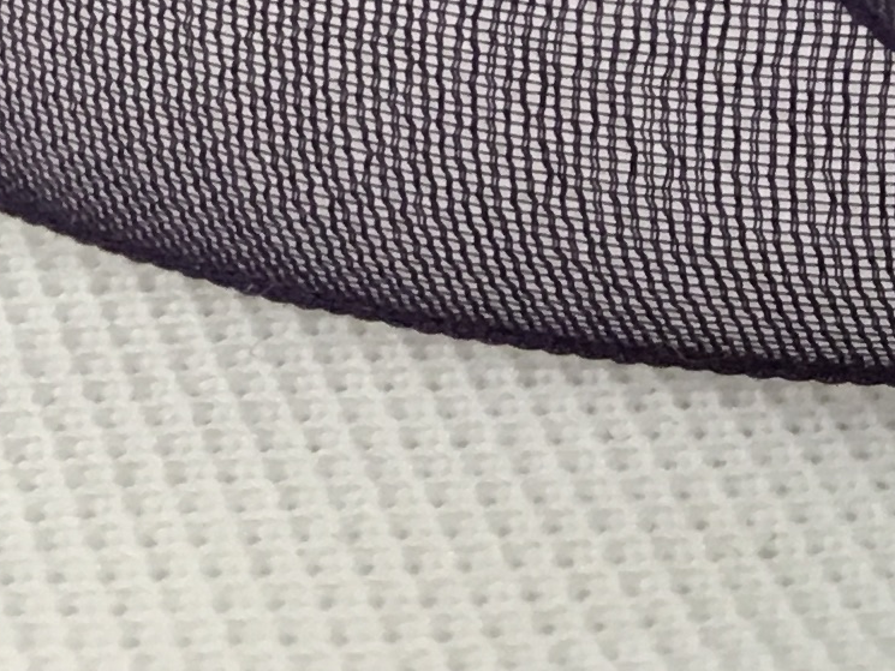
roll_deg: -1.6
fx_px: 4060
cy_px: -885
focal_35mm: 157
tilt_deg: -18.4
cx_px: 1673
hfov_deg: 11.5
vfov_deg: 8.7
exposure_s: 1/33
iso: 50
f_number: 2.2
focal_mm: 4.15
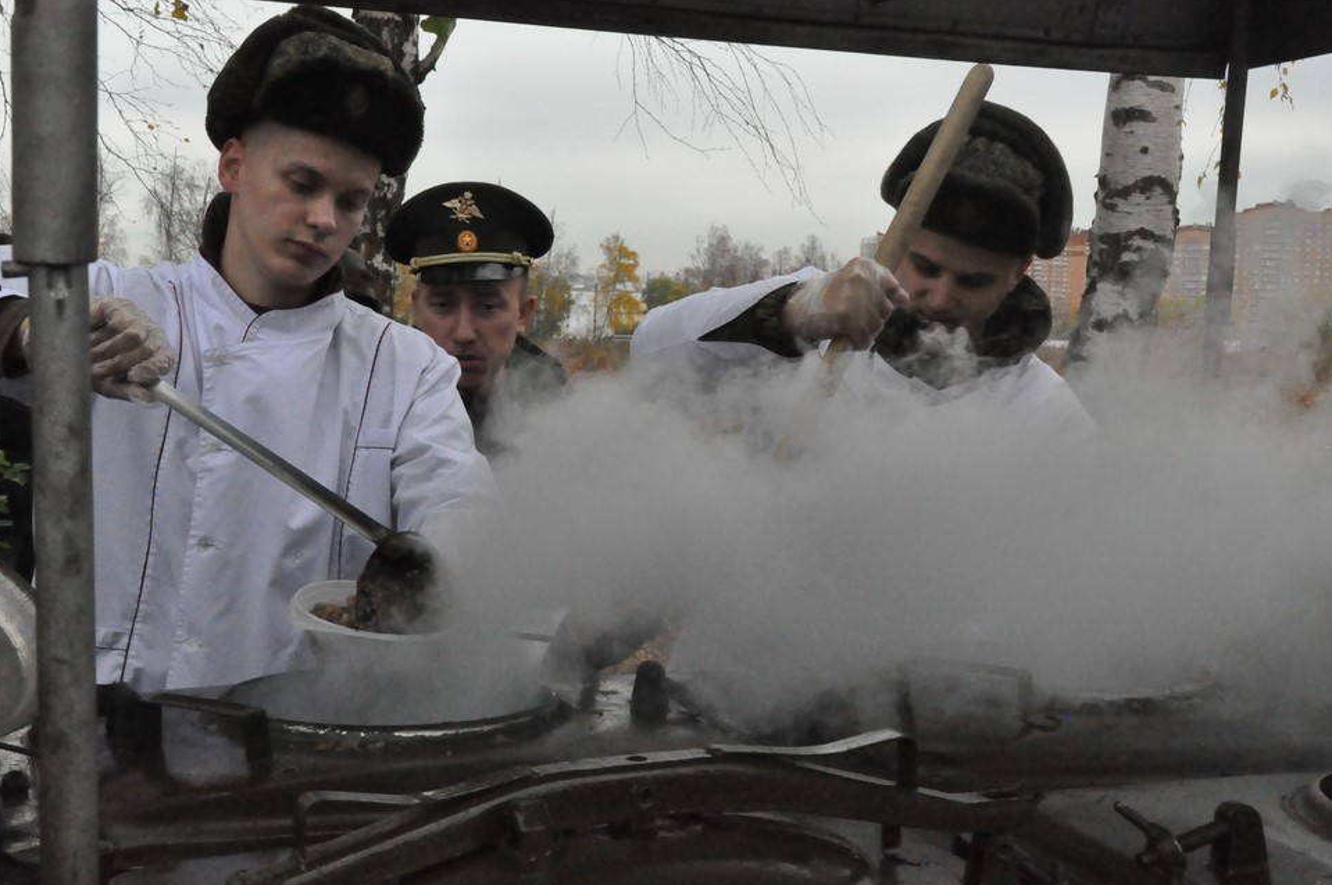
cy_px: 379
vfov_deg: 28.5
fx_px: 1737
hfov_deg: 41.9
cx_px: 618
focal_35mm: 47
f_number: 14
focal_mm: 26
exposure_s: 1/800
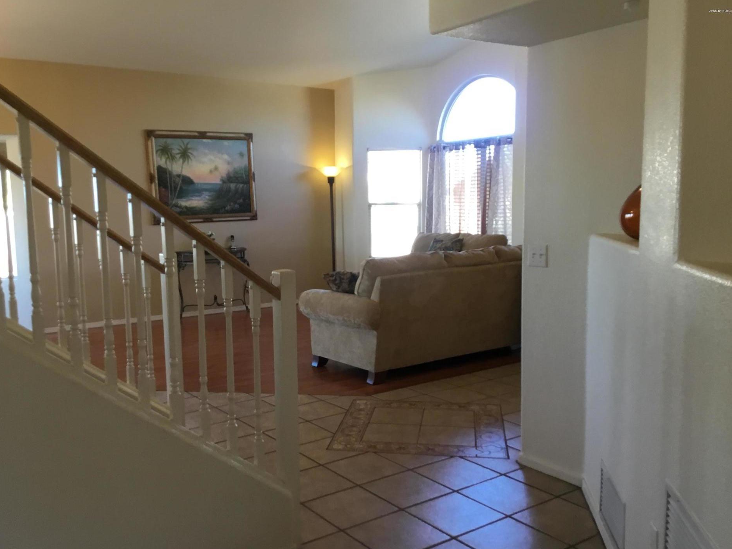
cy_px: 285
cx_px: 344
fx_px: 698
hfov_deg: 55.3
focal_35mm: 33
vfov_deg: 42.9
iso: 50
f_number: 2.4
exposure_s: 1/30
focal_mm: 3.3
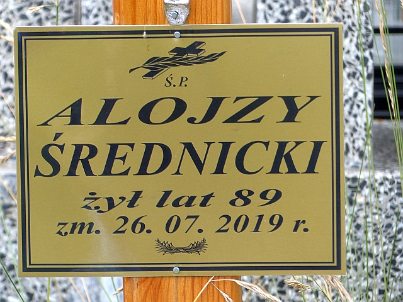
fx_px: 6438
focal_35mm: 553
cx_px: 202
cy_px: 151
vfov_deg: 2.7
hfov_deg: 3.6
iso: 100
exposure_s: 1/200
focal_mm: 99.5
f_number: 4
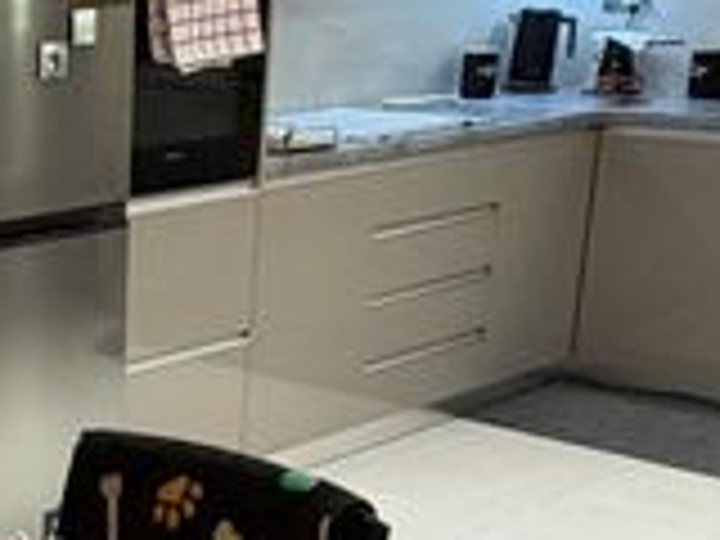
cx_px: -122
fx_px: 1165
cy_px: 526
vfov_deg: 25.0
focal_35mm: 56
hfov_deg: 29.9
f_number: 2.2
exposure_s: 1/121
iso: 320
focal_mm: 2.22
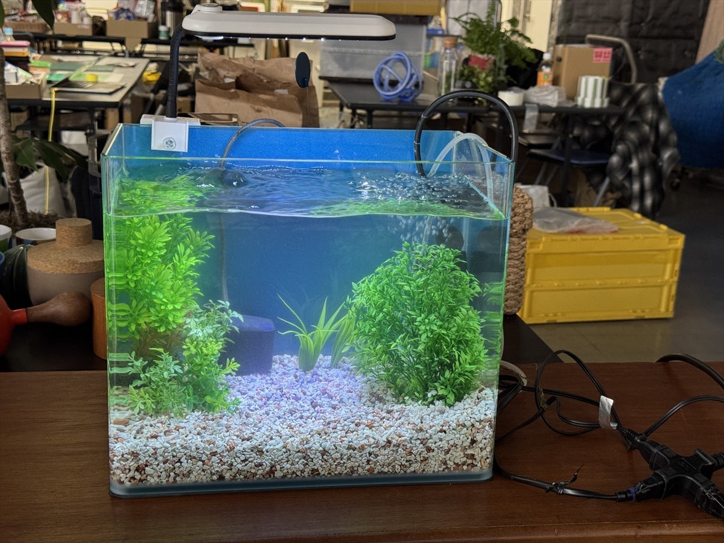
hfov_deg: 39.7
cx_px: 362
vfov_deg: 30.3
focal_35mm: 48
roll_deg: -2.3
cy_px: 272
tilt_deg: -16.7
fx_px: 1004
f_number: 1.78
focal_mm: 6.76
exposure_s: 1/50
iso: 160
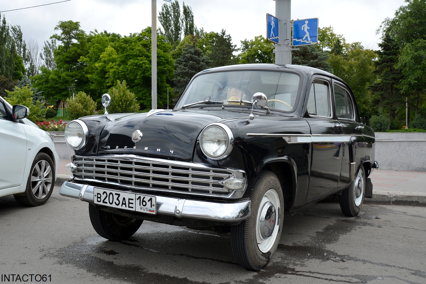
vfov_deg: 34.2
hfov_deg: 49.6
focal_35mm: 39
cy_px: 142
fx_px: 461
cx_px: 213
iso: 200
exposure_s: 1/250
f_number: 8
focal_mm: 26
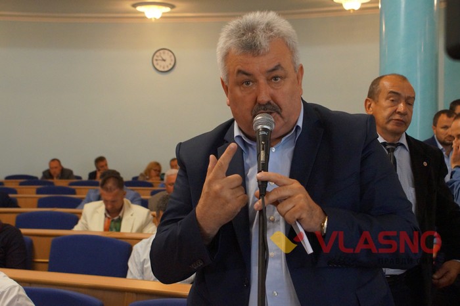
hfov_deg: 37.9
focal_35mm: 52
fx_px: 670
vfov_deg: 25.7
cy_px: 153
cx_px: 230
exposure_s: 1/50
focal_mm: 35
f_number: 5.6
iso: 3200
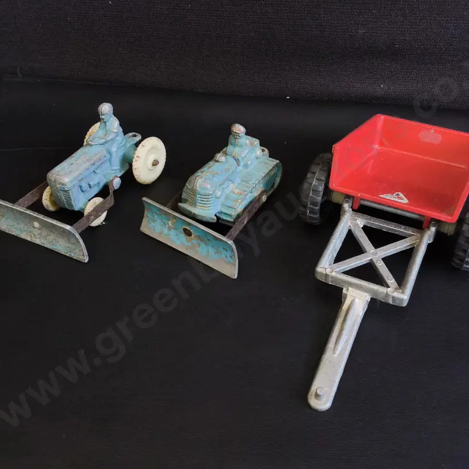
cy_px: 234
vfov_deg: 51.1
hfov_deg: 51.1
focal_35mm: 32
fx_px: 491
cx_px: 253
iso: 200
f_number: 2
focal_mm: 2.87
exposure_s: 1/100
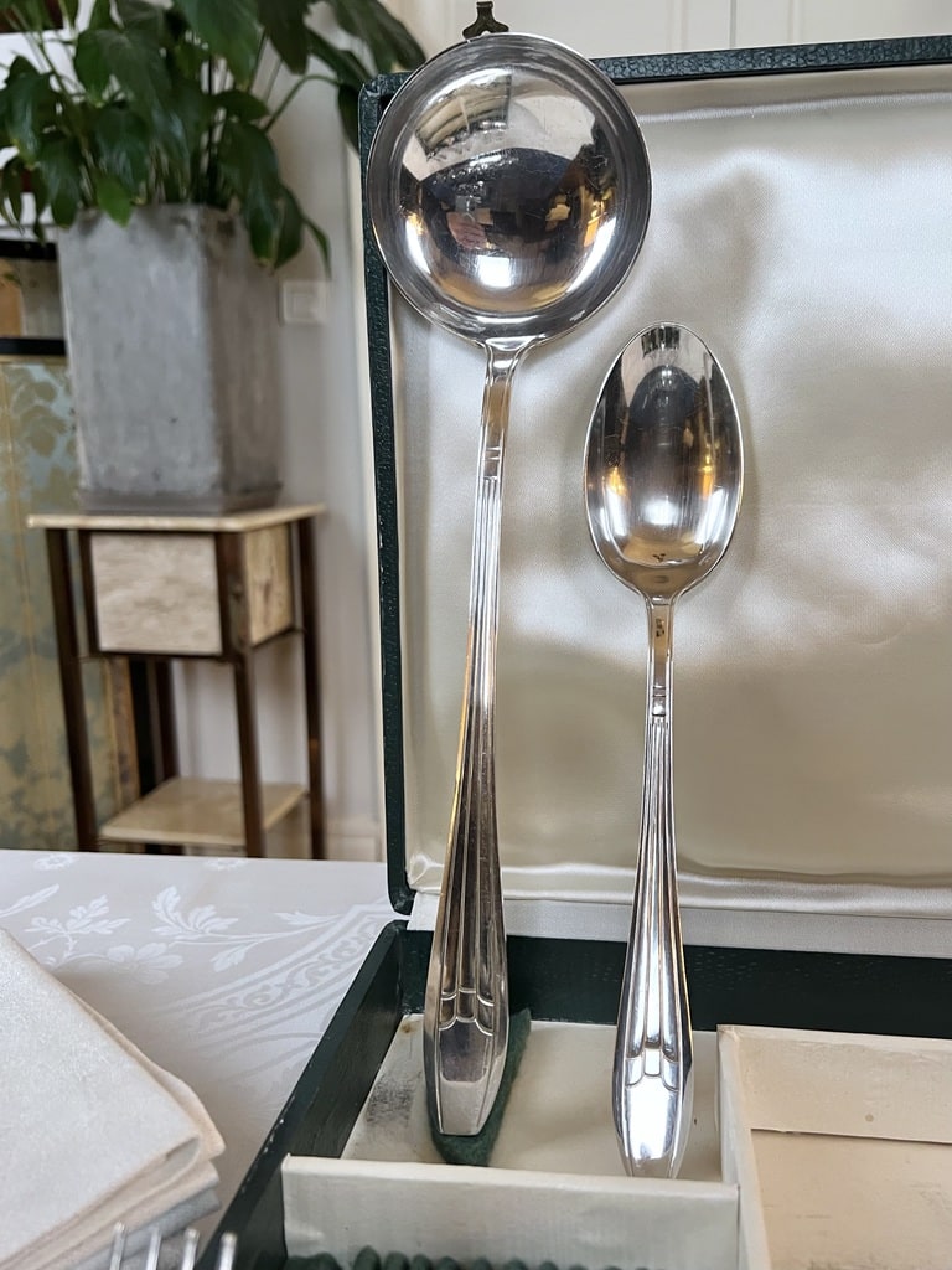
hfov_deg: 53.1
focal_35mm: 26
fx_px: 953
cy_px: 635
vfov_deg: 67.3
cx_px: 476
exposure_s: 1/50
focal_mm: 5.7
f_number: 1.5
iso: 250
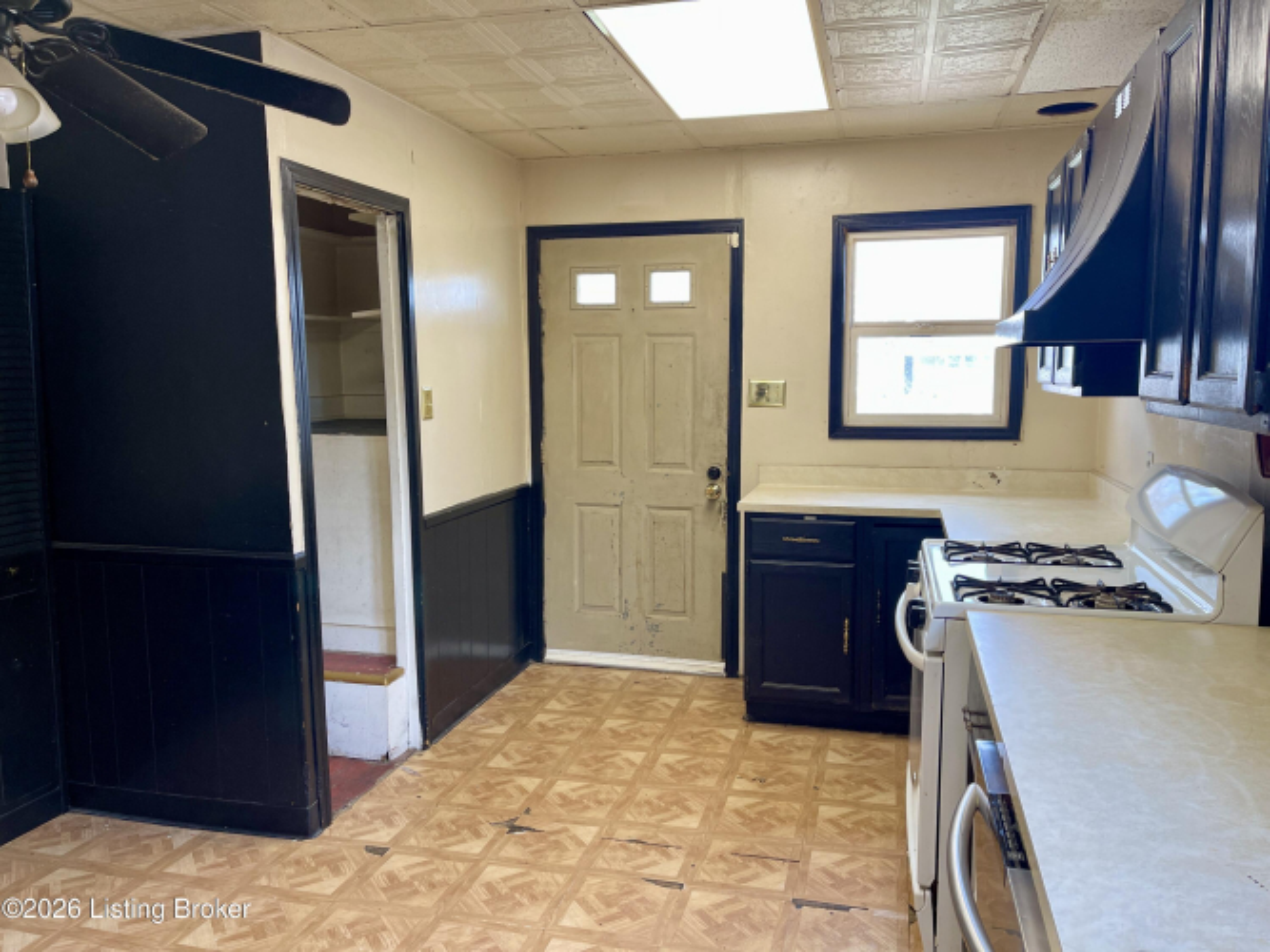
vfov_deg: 54.9
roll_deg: +0.3
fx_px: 917
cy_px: 476
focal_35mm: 25
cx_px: 635
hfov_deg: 69.4
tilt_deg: -6.0
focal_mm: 5.1
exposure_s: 1/120
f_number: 1.6
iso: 100
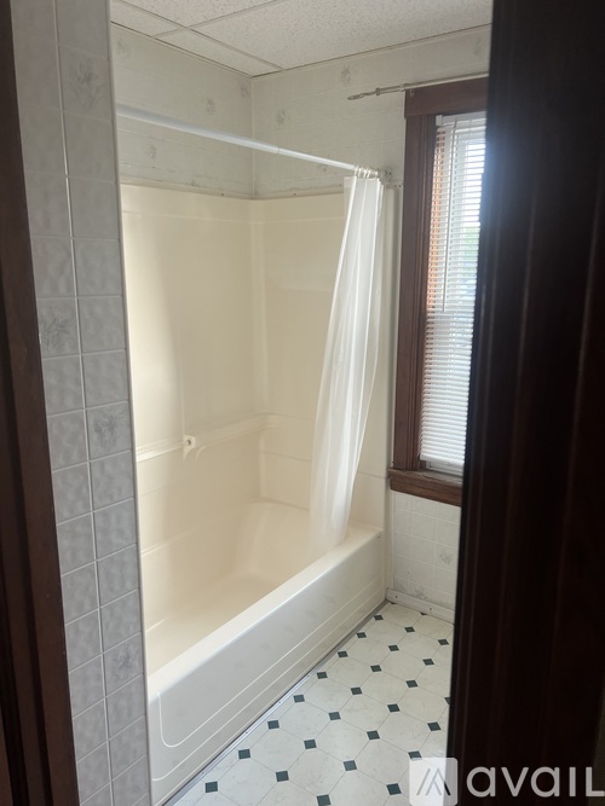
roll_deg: +1.8
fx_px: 606
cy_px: 403
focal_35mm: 26
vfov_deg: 67.3
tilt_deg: -6.9
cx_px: 302
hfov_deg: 53.0
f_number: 1.5
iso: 125
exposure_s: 1/113
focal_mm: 5.7
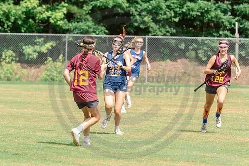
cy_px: 85
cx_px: 94
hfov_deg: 5.5
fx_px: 2594
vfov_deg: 3.7
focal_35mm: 375
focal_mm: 200
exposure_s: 1/1250
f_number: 4.5
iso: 250
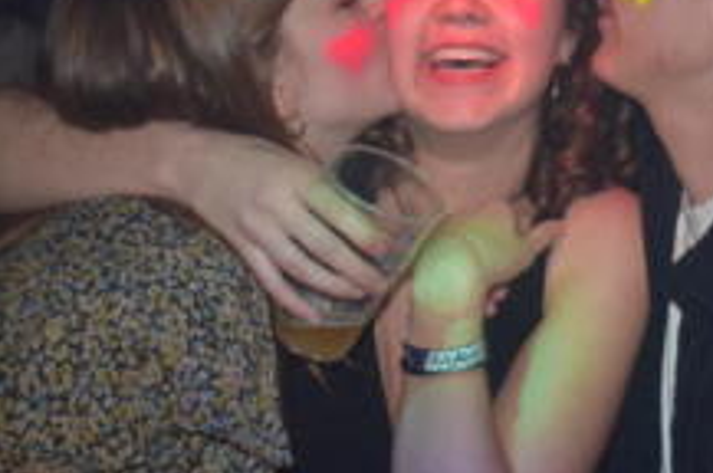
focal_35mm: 83
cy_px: -2
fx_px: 1641
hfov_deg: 23.8
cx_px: 657
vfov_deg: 16.1
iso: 1800
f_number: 4
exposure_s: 1/60
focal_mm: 24
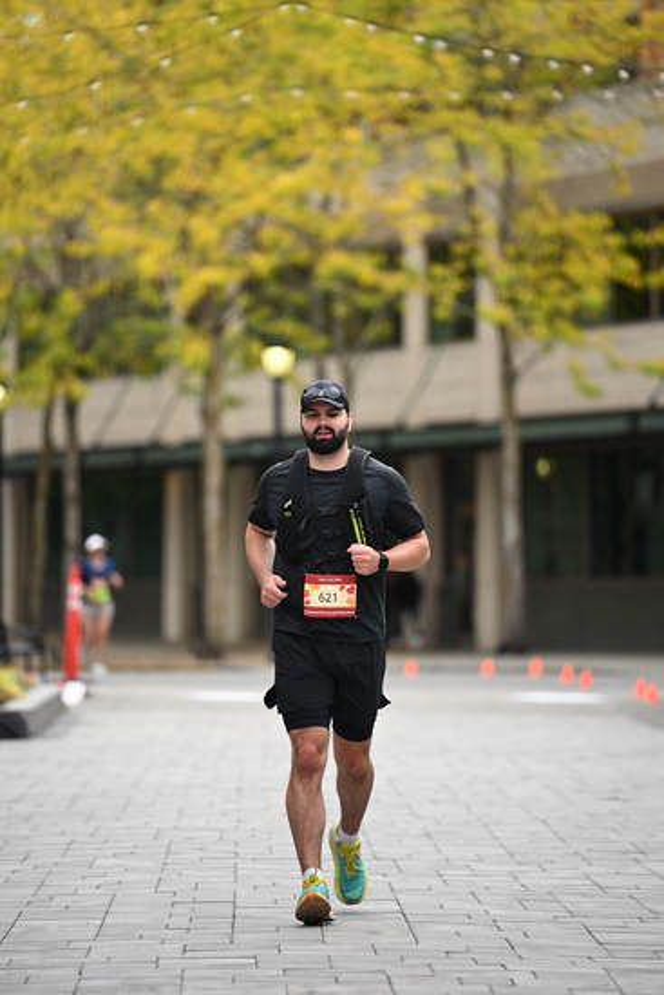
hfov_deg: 6.9
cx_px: 332
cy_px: 498
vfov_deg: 10.3
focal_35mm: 200
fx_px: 5529
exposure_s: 1/2500
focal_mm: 200
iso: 640
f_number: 2.8
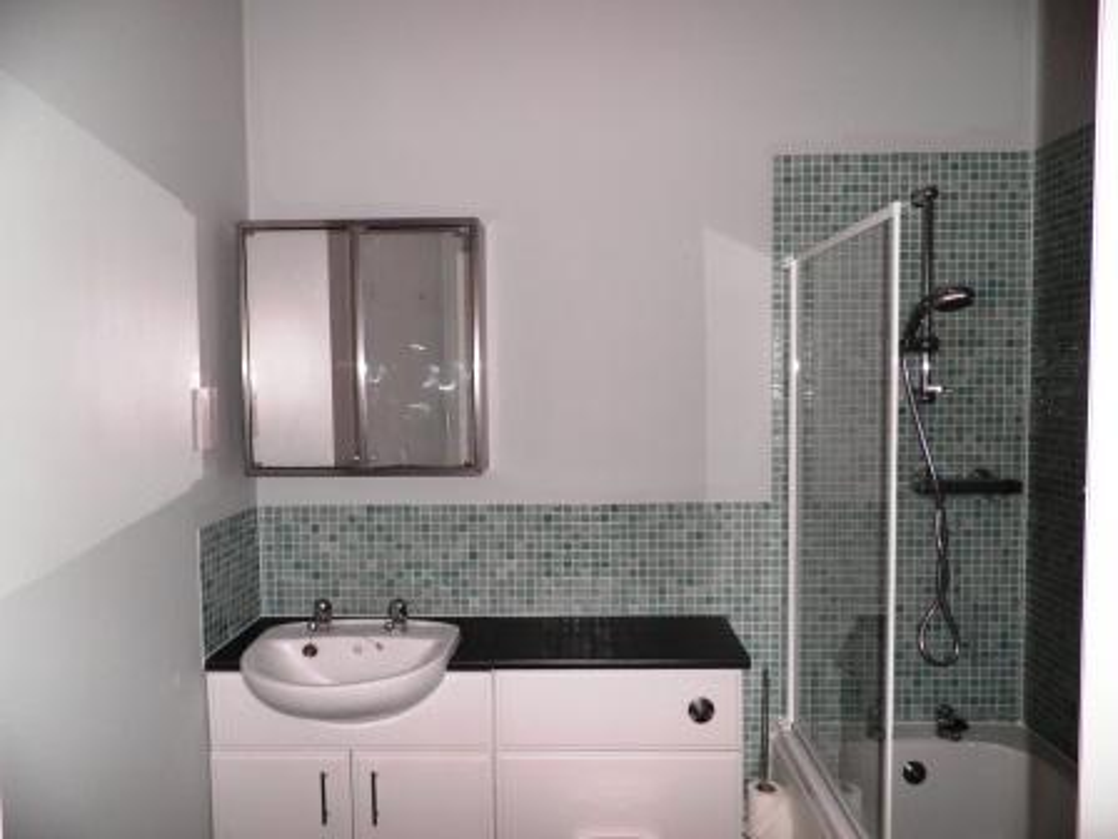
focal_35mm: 24
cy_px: 420
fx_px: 775
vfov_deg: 56.8
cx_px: 559
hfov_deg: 71.6
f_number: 3.3
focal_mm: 4.3
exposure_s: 1/30
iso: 160
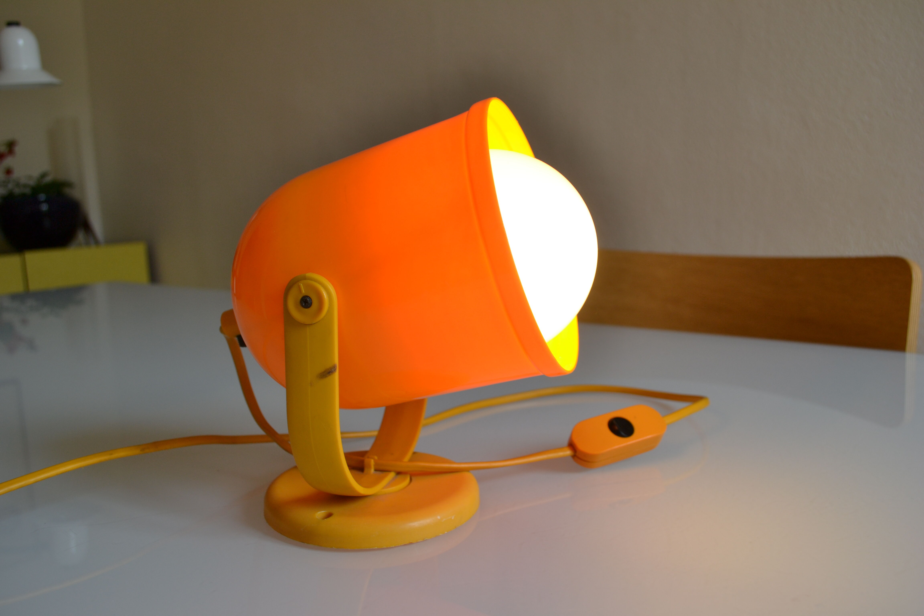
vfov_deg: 40.0
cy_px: 308
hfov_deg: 57.2
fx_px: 847
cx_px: 462
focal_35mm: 33
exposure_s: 1/125
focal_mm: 22
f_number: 5.6
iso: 180
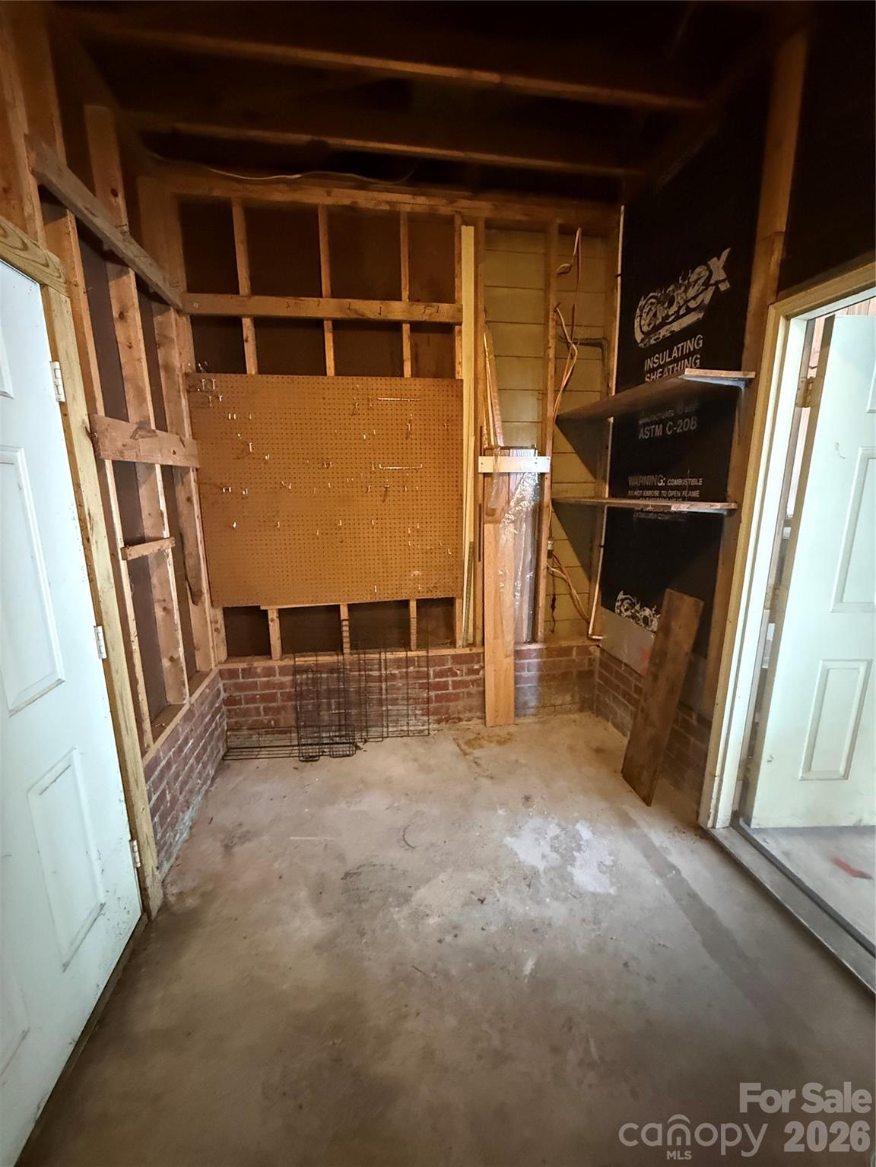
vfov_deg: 102.1
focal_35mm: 14
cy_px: 584
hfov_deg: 85.7
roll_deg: -0.4
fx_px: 472
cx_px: 438
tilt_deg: -11.2
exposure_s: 1/30
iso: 1600
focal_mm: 2.22
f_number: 2.2
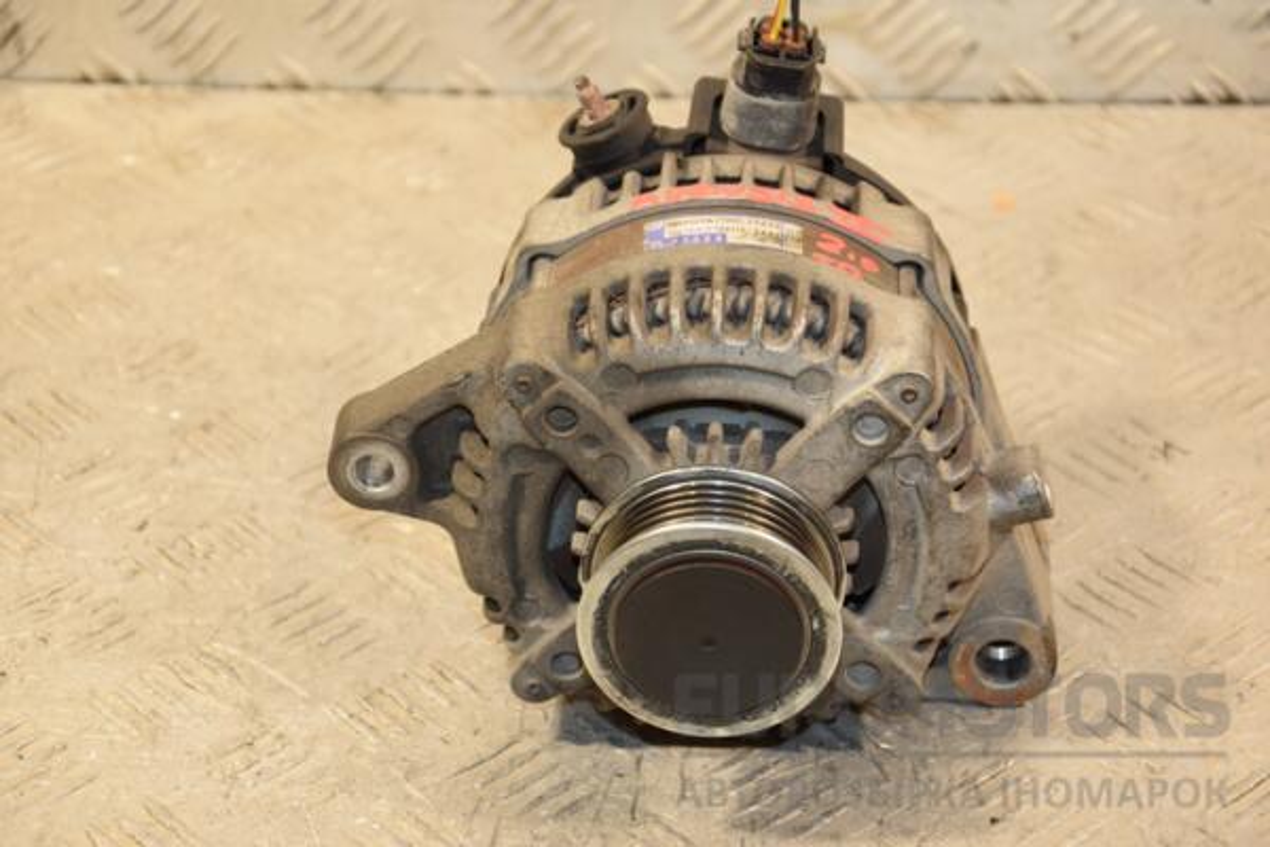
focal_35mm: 99
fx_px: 3492
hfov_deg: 20.6
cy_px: 424
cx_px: 635
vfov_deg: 13.8
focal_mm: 66
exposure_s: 1/125
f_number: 5.3
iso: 800
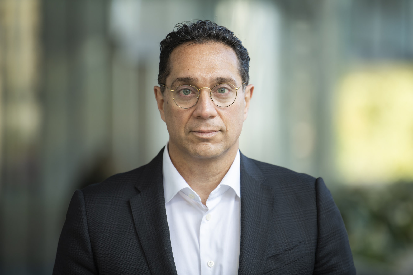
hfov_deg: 10.3
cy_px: 138
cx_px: 206
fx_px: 2294
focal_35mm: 200
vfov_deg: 6.9
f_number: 2.8
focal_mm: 200
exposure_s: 1/320
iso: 320
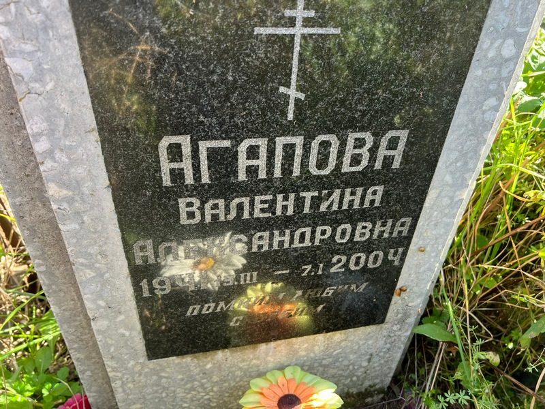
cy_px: 204
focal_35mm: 26
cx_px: 272
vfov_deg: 53.1
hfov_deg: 67.3
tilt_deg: -41.9
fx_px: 409
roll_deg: -1.9
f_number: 1.5
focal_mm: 5.7
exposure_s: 1/171
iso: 50
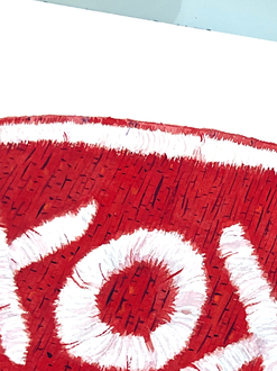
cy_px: 346
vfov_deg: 21.7
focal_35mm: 88
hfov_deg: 15.9
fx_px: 940
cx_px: 362
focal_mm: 3
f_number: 1.8
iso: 16
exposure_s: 1/792
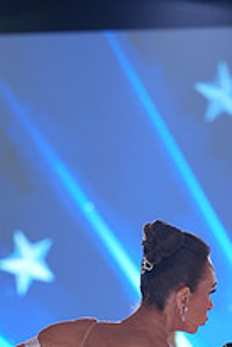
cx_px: 140
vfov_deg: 7.0
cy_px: 467
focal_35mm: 291
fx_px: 2808
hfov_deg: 4.7
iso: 500
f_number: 2.8
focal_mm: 103
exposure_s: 1/400
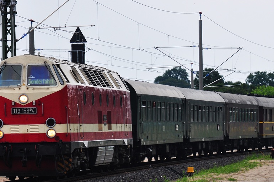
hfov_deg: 7.6
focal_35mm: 272
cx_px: 185
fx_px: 2068
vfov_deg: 5.0
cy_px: 113
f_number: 4.8
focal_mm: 116
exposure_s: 1/350
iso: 200
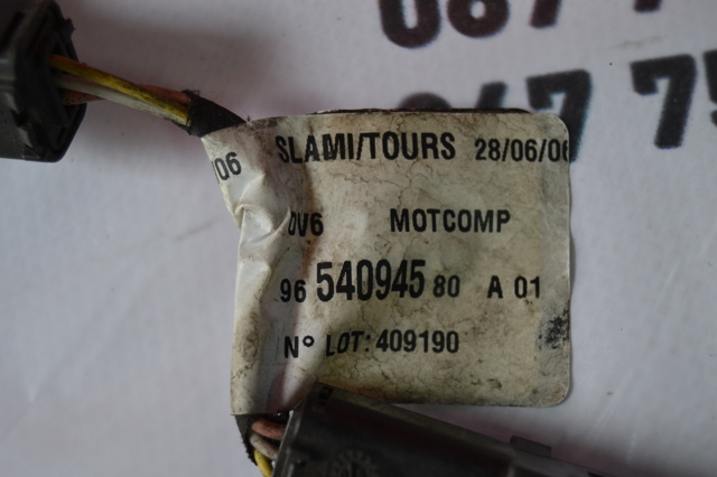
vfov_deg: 16.5
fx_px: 1642
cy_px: 238
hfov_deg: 24.6
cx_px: 358
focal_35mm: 82
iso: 500
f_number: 5.6
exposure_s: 1/60
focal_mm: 55
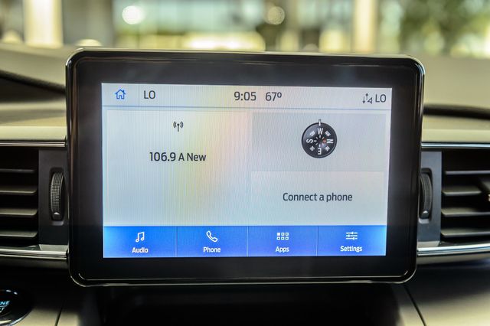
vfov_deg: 29.8
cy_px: 163
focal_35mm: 45
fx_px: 612
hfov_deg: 43.6
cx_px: 245
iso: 400
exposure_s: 1/160
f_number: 4
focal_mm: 45
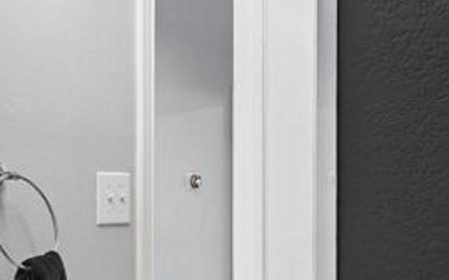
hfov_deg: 24.0
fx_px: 759
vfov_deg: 20.8
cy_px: 200
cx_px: -264
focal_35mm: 62
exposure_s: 1/25
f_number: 8
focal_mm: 16
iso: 400
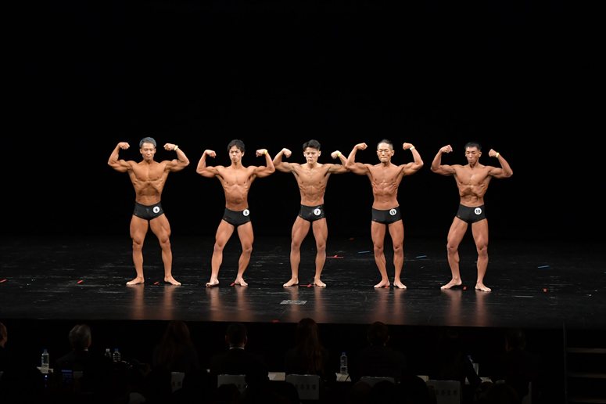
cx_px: 303
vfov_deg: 11.7
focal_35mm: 117
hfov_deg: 17.5
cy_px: 202
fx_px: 1969
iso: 2500
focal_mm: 78
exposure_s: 1/400
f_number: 5.6
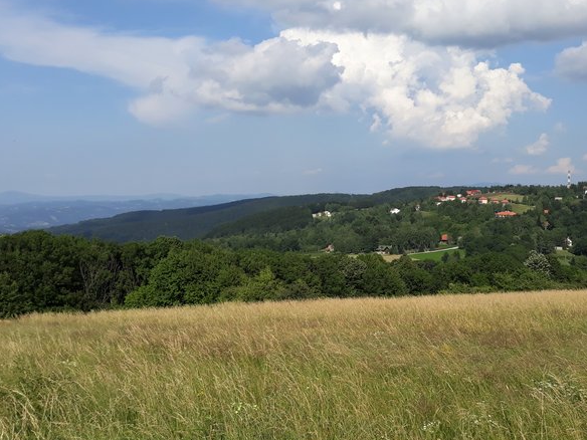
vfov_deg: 38.6
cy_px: 202
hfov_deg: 50.1
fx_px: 627
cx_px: 318
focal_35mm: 37
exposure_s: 1/2347
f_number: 1.7
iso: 40
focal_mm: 3.71
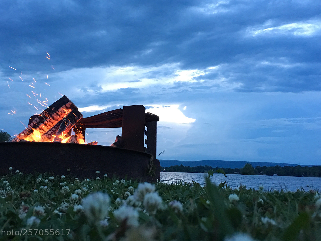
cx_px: 145
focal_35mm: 39
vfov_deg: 36.6
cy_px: 92
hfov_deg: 47.8
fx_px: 362
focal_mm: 4.15
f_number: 2.2
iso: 100
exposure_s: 1/15
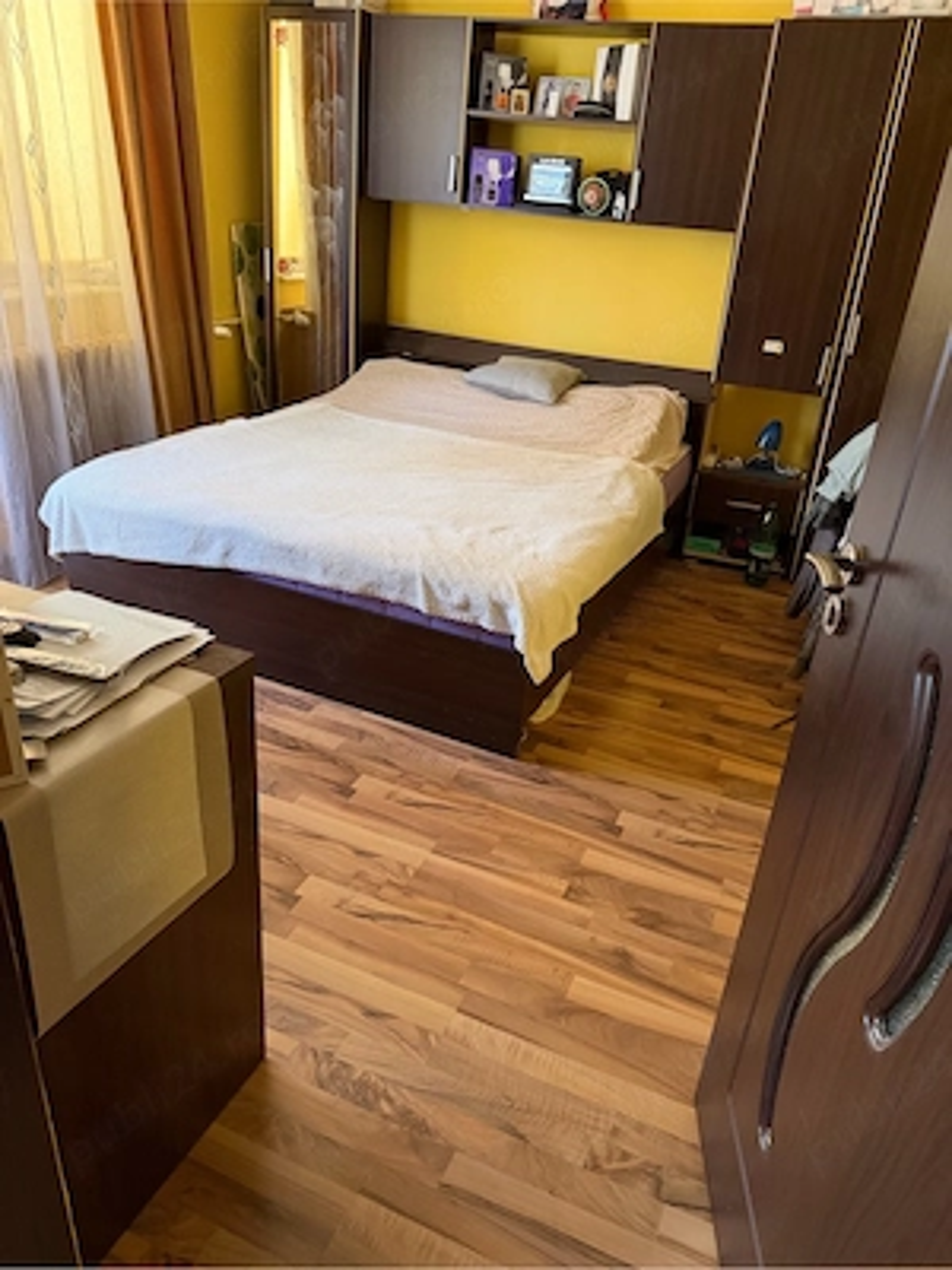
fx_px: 880
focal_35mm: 24
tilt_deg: -27.0
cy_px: 635
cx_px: 476
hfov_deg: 56.8
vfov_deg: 71.6
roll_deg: -4.8
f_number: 1.78
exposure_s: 1/50
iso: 800
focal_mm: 6.76
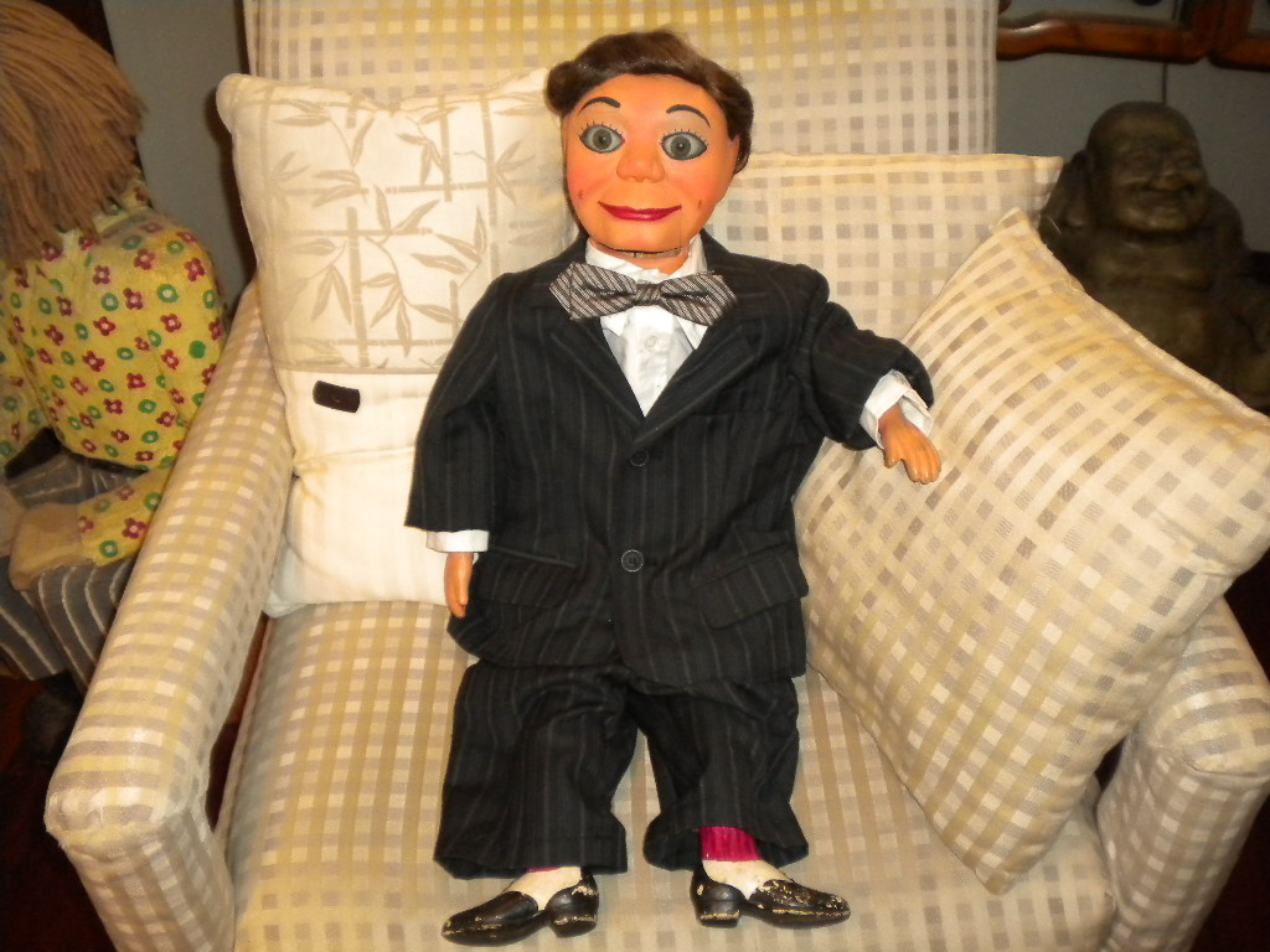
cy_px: 476
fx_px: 1284
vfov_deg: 40.7
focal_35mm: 35
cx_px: 635
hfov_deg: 52.6
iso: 400
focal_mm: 6.3
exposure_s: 1/30
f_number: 3.1
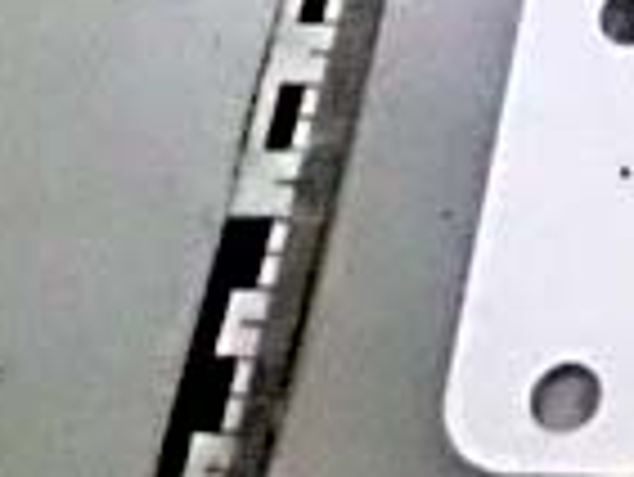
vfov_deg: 10.9
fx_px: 2328
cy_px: -410
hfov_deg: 13.6
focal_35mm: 127
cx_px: 1192
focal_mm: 5
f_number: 11
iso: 6400
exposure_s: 1/80
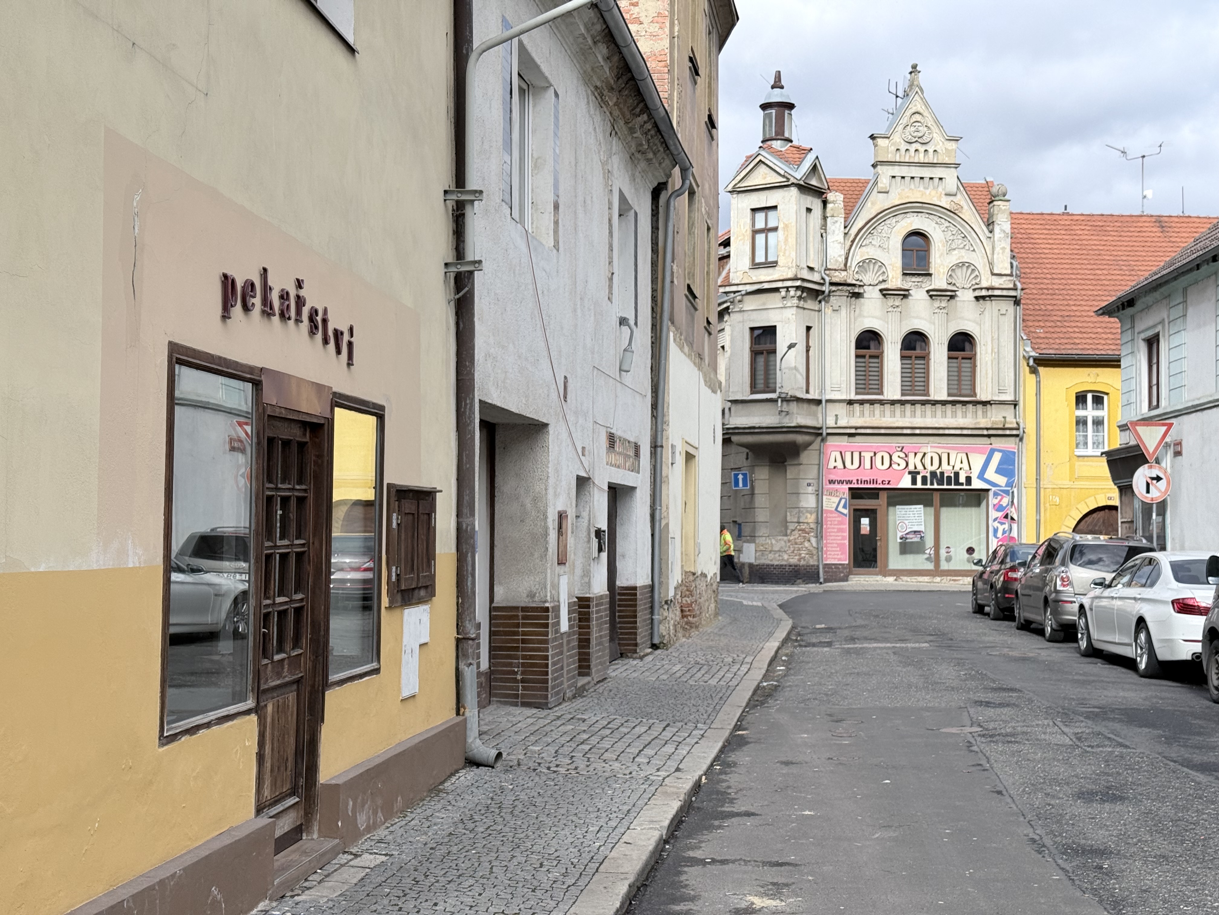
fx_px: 1690
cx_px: 610
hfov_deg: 39.7
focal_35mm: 48
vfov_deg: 30.3
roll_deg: -0.3
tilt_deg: +2.8
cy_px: 458
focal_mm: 6.76
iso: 80
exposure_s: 1/2762
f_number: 1.78
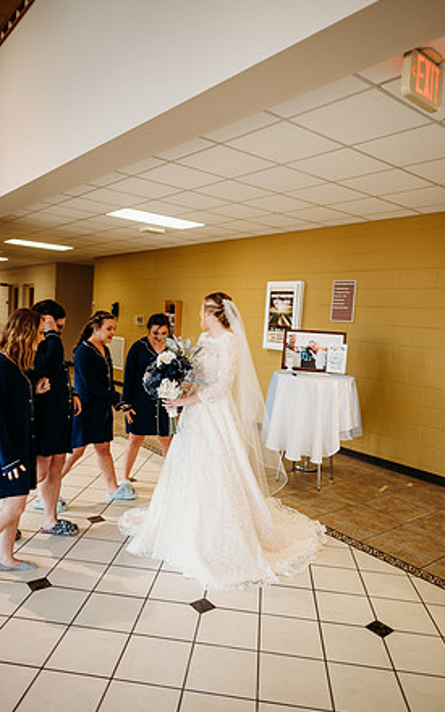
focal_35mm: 25
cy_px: 359
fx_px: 485
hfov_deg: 49.3
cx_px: 212
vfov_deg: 72.5
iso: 400
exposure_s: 1/160
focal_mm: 24
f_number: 1.8
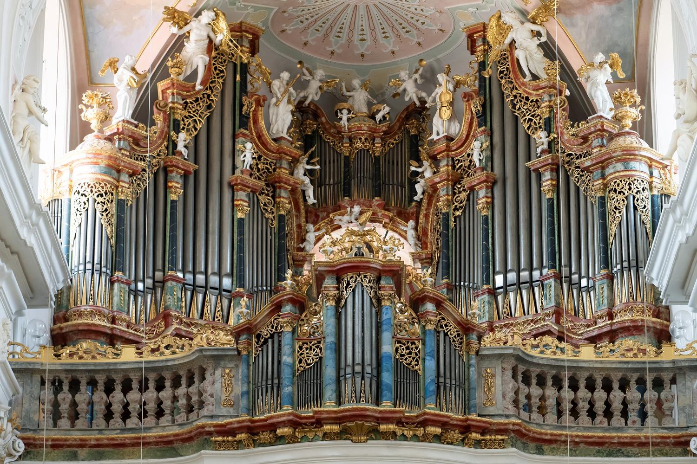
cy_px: 232
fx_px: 2071
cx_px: 348
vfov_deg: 12.8
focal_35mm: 107
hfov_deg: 19.1
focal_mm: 107
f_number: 5.6
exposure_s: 1/320
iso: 3200
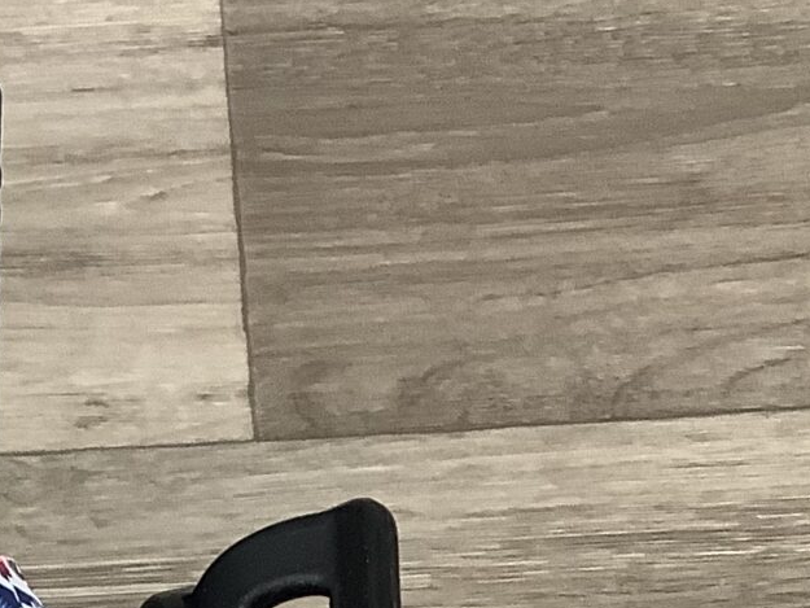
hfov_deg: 15.4
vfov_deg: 11.0
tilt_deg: -44.8
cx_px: 140
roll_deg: +3.5
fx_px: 2972
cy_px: 1031
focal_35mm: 127
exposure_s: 1/60
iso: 125
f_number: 2.4
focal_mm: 3.3
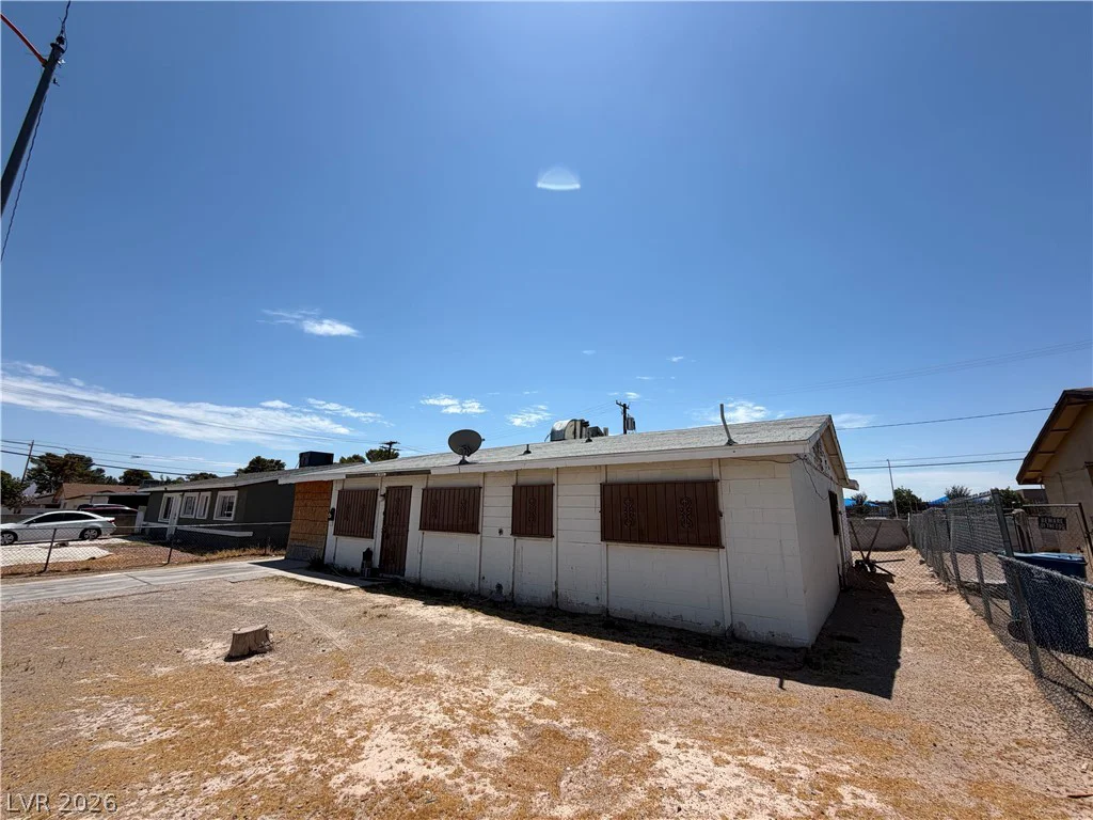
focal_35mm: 14
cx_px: 546
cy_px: 410
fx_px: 442
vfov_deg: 85.7
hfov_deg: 102.1
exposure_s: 1/1399
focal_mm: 2.22
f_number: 2.2
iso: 20
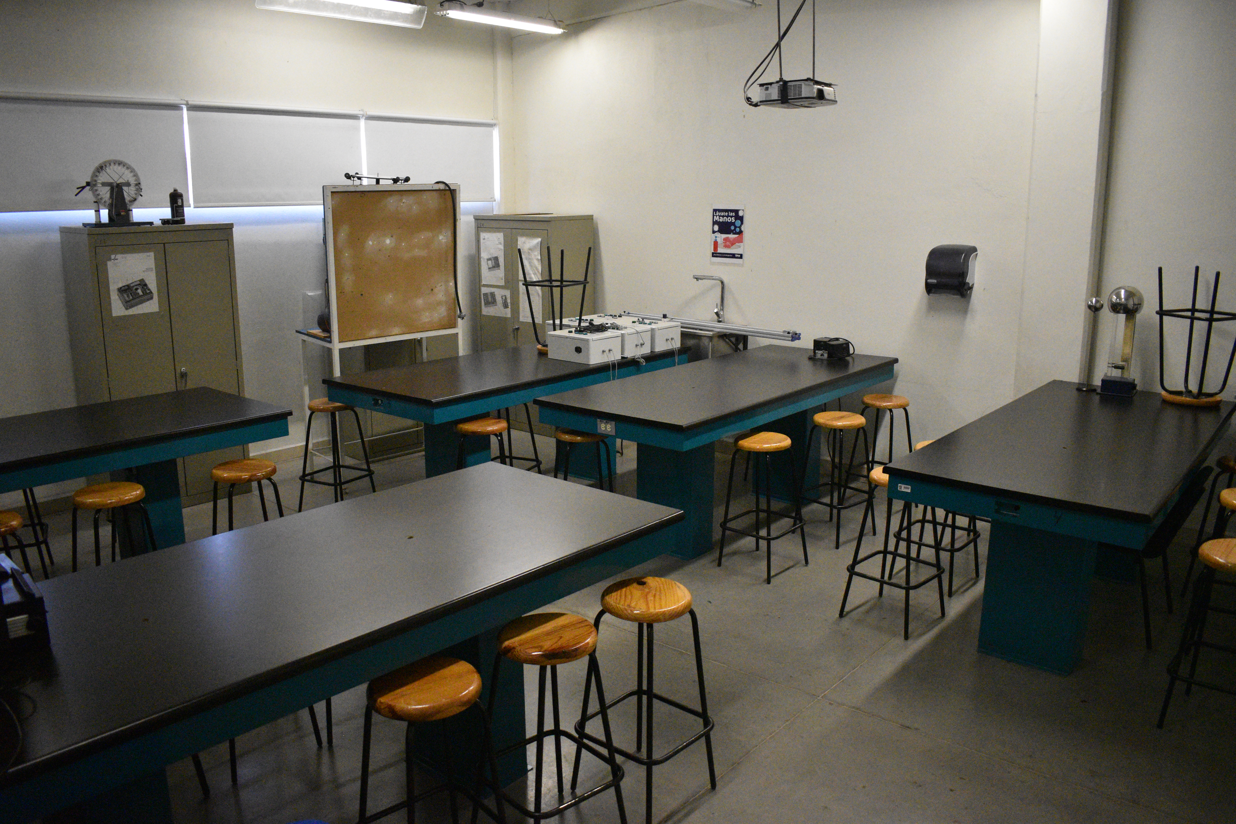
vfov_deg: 47.9
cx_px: 618
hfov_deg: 67.4
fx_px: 927
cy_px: 412
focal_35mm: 27
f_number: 3.5
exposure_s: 1/640
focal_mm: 18
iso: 6400
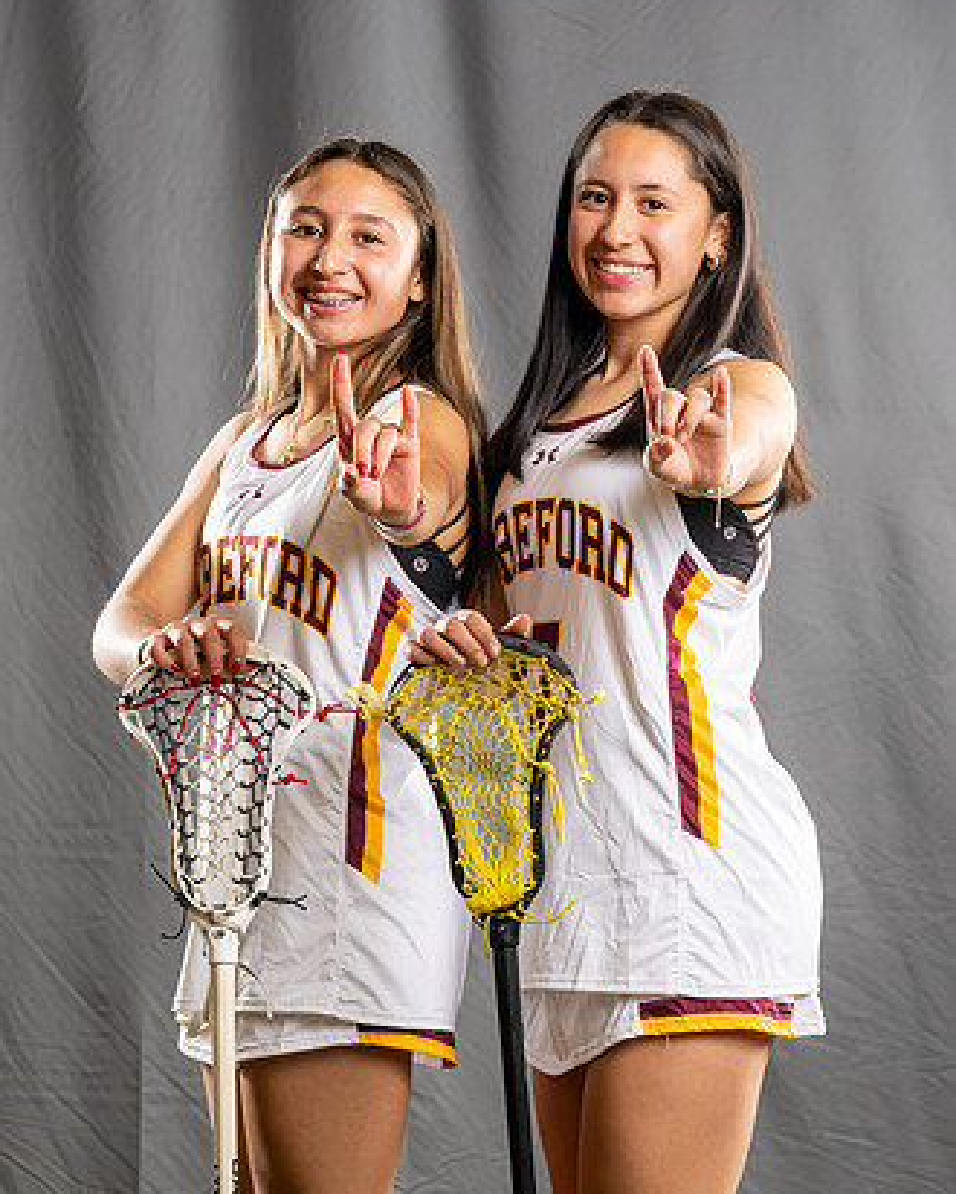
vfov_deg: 10.8
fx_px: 6326
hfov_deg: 8.6
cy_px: 557
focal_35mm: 179
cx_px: 652
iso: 125
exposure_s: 1/160
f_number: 6.3
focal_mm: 96
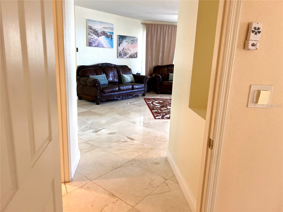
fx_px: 213
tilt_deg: -9.9
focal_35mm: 26
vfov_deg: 53.1
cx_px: 142
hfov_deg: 67.3
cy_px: 106
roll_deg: -5.2
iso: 125
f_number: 1.5
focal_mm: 5.7
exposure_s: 1/120
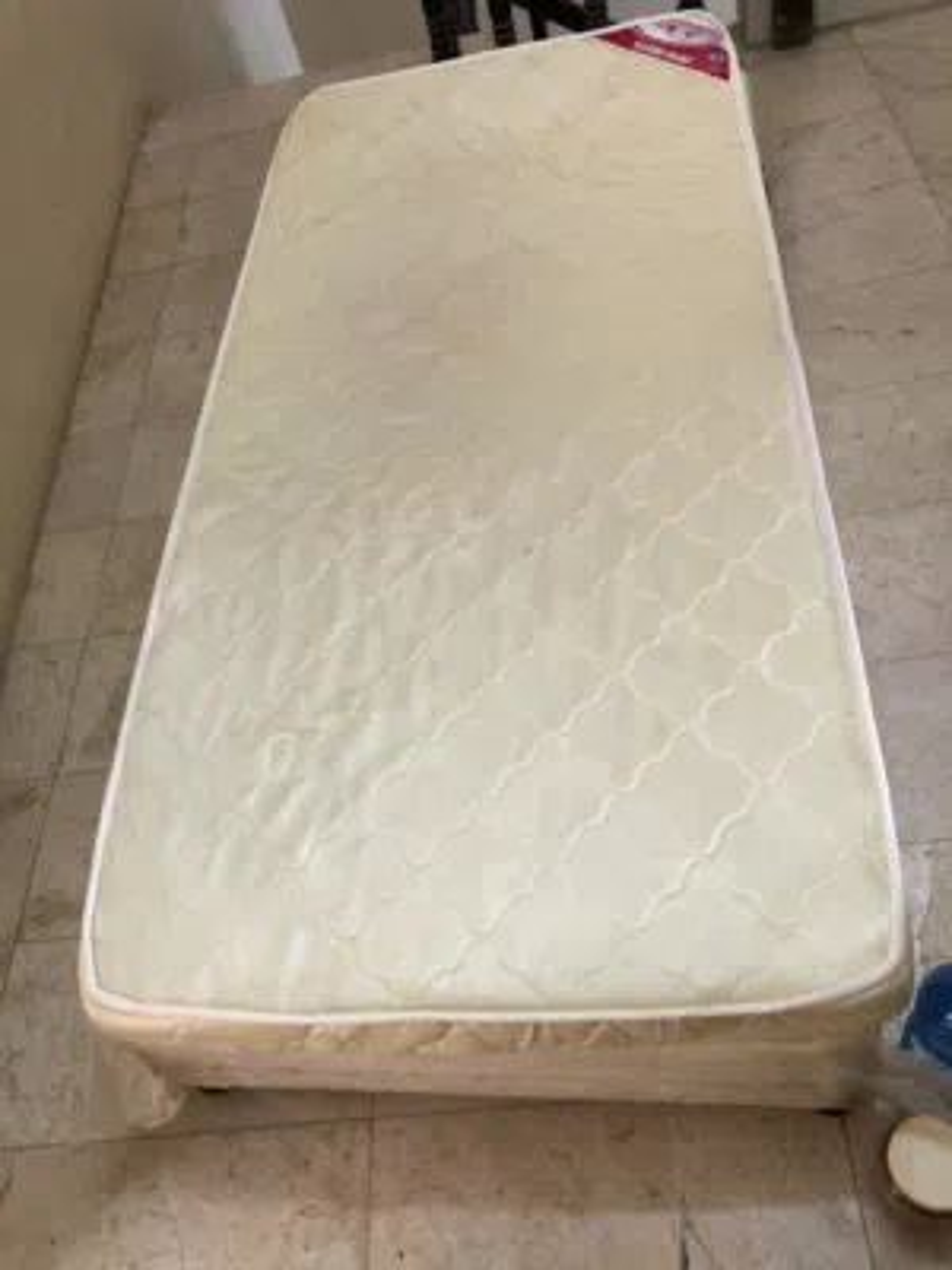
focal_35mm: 28
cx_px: 476
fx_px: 1027
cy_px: 635
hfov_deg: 49.7
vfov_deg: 63.4
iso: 40
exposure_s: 1/17
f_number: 1.8
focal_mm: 4
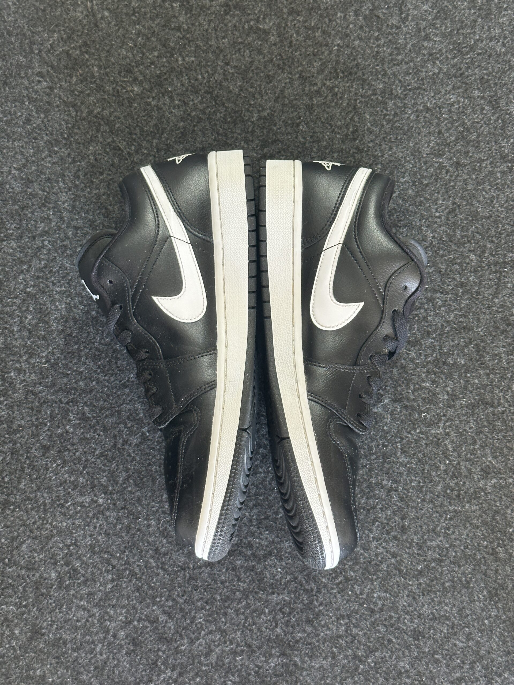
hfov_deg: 30.3
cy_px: 342
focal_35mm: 48
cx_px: 257
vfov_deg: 39.7
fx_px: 950
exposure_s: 1/50
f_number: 1.78
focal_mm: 6.86
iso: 160
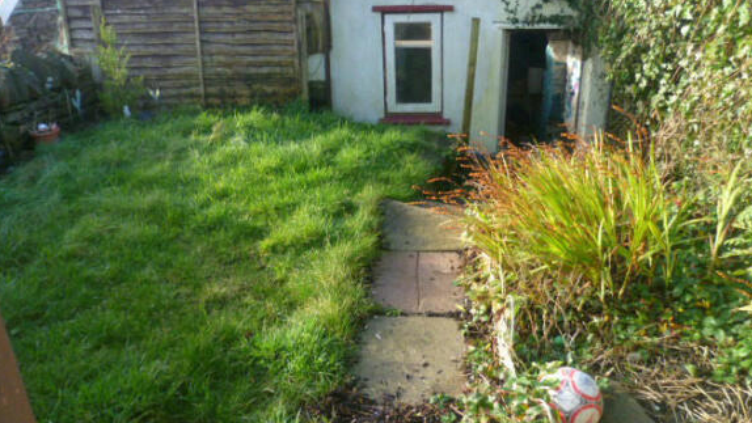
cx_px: 377
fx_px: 618
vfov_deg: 37.5
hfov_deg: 62.6
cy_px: 155
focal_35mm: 31
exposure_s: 1/250
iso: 320
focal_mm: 5
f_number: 2.8
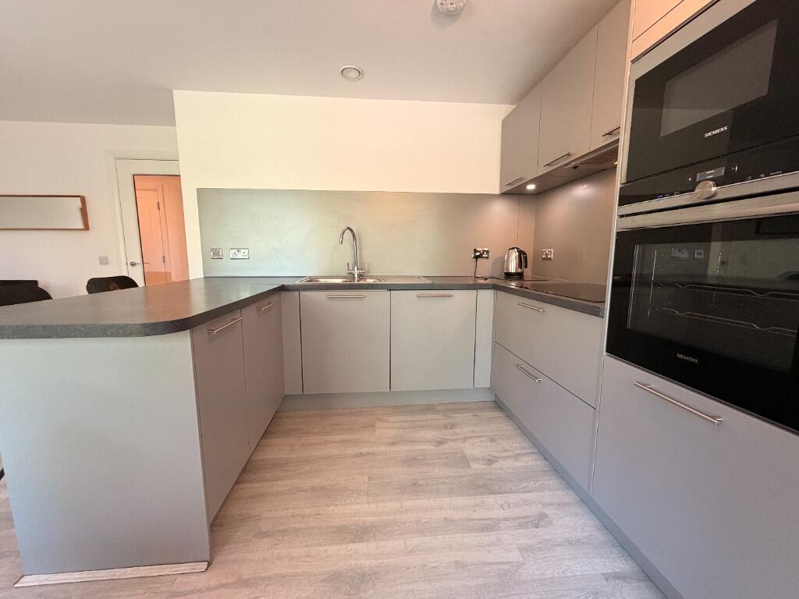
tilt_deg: -7.7
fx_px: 323
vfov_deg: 85.7
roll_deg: -0.4
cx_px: 400
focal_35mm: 14
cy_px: 300
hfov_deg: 102.1
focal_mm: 2.22
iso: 250
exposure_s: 1/50
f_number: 2.2
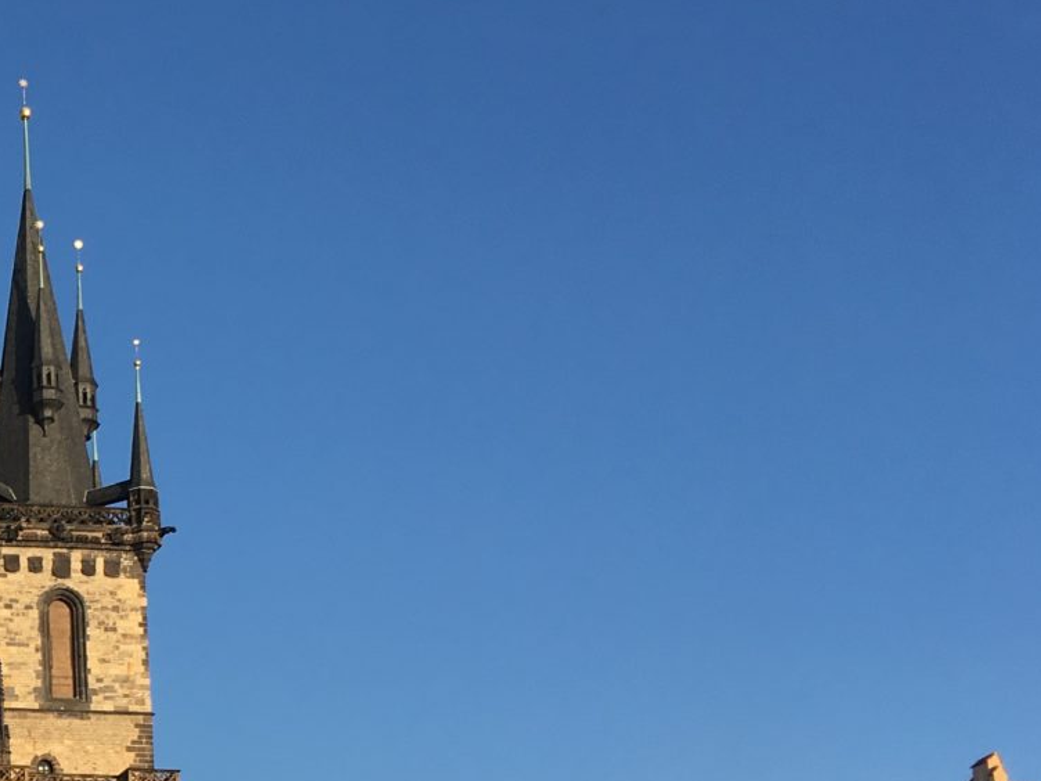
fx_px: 2376
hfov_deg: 22.2
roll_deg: -0.6
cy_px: 769
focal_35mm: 79
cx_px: -316
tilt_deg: +14.0
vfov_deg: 18.2
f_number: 2.2
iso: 25
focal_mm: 4.15
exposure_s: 1/1282
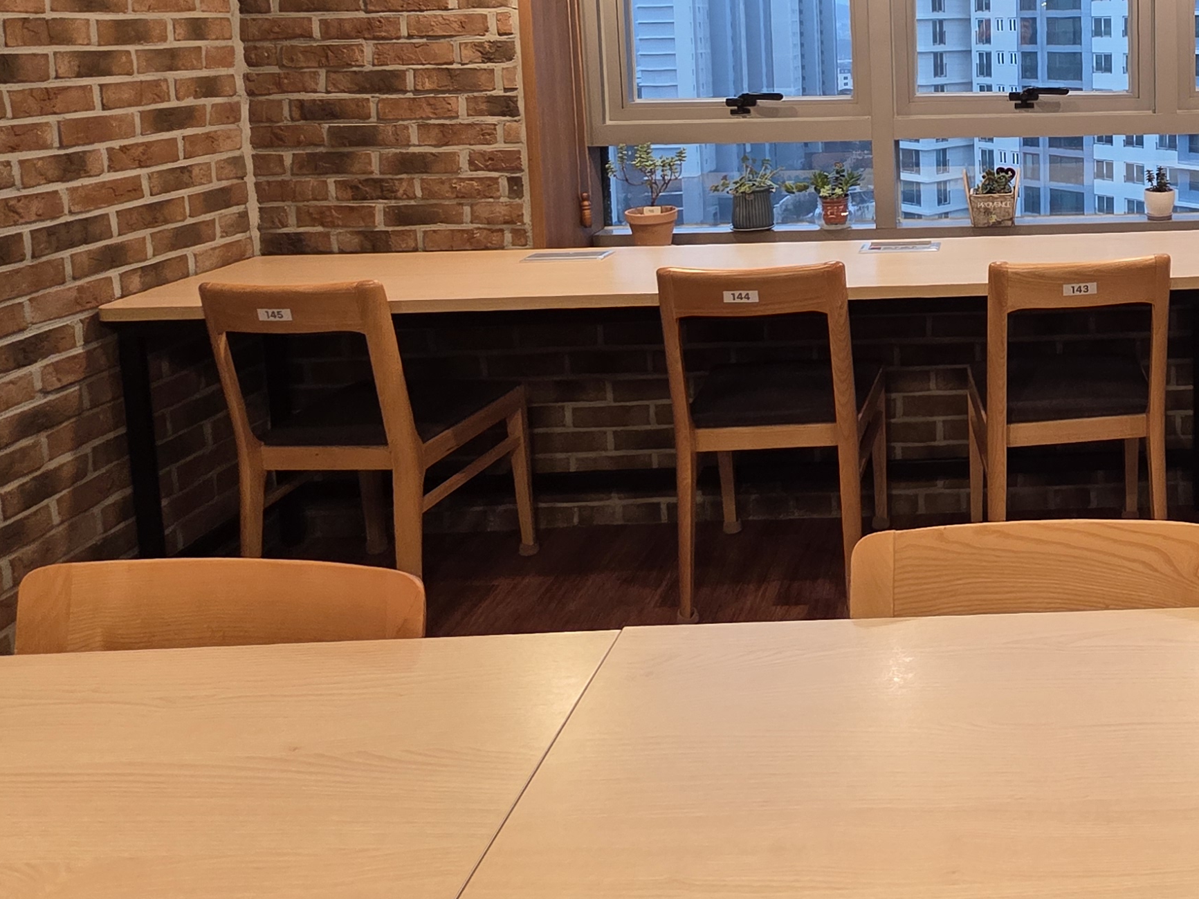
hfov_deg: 53.6
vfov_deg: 43.6
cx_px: 1044
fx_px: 1039
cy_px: 127
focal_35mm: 30
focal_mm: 2.2
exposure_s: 1/120
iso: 200
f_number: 1.9
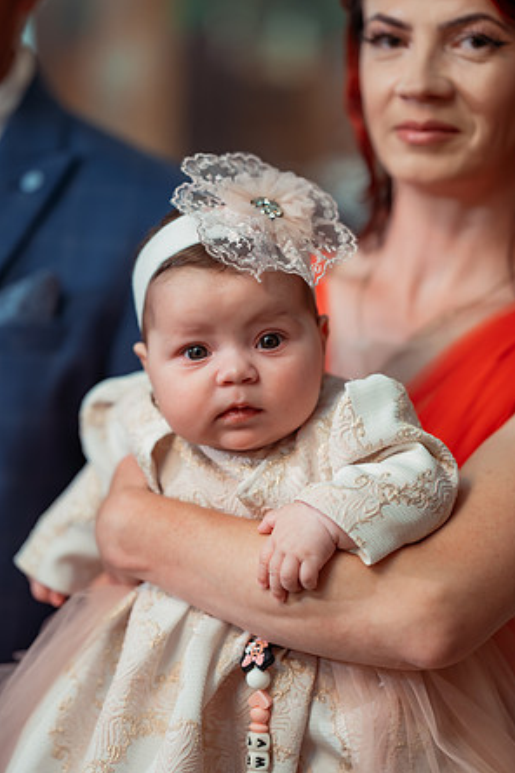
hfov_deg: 15.9
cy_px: 385
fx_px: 1845
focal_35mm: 86
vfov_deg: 23.6
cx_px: 258
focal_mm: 85
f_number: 2
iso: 1600
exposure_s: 1/250
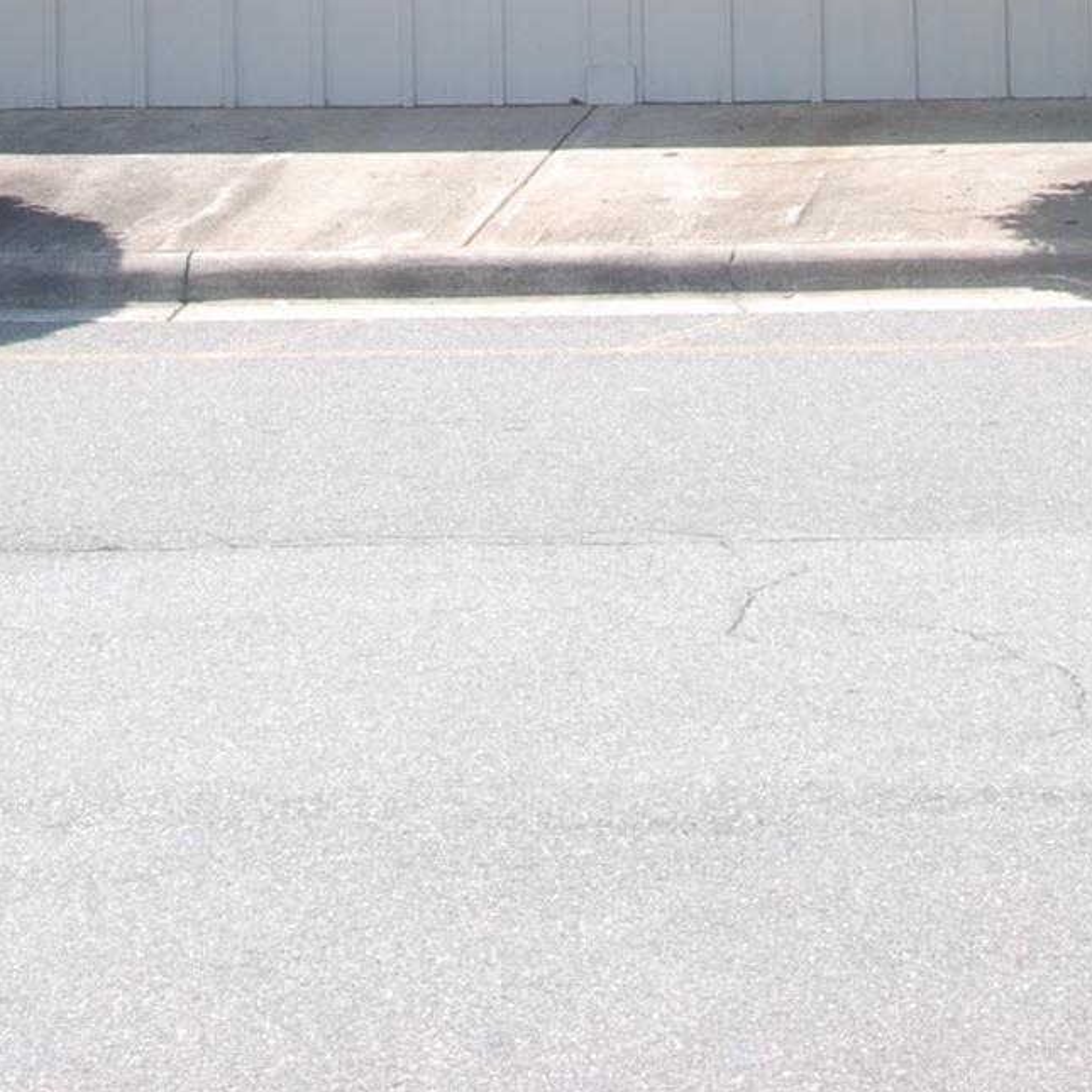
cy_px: -630
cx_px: 691
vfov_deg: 10.6
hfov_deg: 11.1
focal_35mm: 158
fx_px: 5639
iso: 100
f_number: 7.1
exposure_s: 1/200
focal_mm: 26
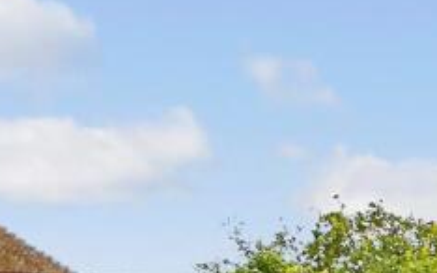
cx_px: 939
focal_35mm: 67
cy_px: 407
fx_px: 798
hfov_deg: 17.5
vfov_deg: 17.5
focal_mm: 10
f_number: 3.5
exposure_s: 1/2500
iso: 1000
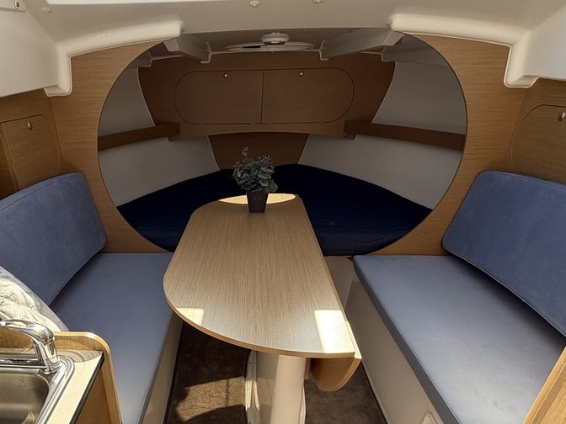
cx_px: 208
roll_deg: +2.1
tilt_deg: -27.9
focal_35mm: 25
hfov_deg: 68.2
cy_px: 331
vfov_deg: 51.9
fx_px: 409
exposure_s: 1/260
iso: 64
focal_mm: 2.22
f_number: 2.2
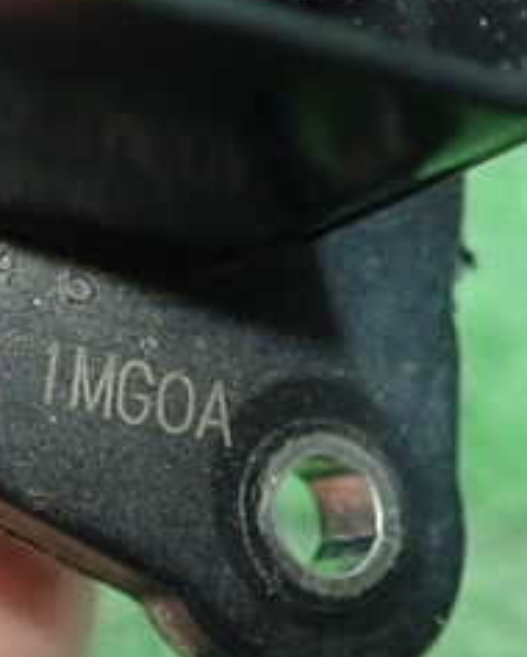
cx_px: -44
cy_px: 139
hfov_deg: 19.9
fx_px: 1441
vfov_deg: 25.3
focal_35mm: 74
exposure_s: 1/125
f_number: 2.3
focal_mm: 5.5
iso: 800
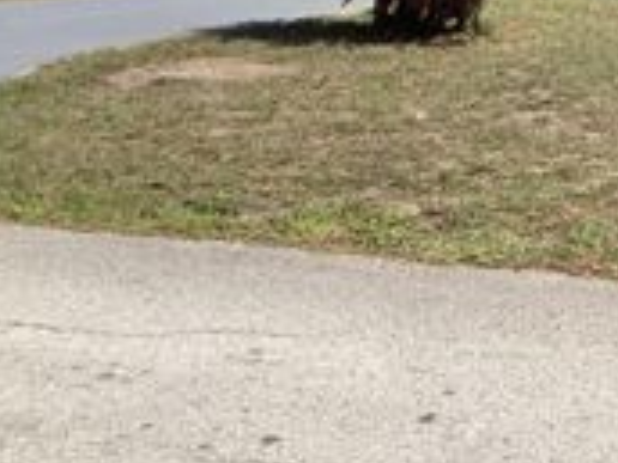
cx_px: 884
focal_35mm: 90
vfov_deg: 15.7
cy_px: -113
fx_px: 1607
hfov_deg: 19.4
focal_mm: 3.3
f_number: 2.4
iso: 25
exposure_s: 1/1217
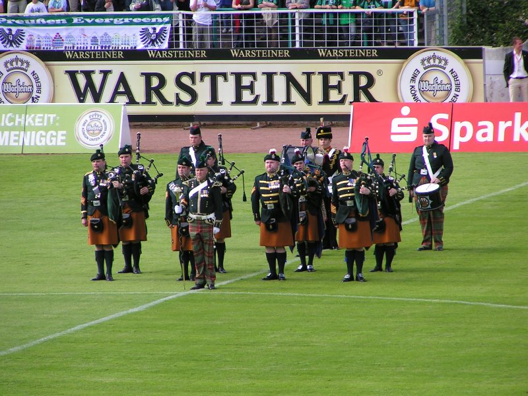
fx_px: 5186
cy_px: 198
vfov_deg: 4.4
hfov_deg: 5.8
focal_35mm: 340
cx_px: 264
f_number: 4
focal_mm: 52
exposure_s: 1/400
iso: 50
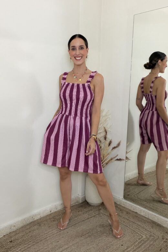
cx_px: 76
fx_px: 224
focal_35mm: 32
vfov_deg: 58.7
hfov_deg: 41.1
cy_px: 129
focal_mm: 2.71
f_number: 1.9
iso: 125
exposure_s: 1/60
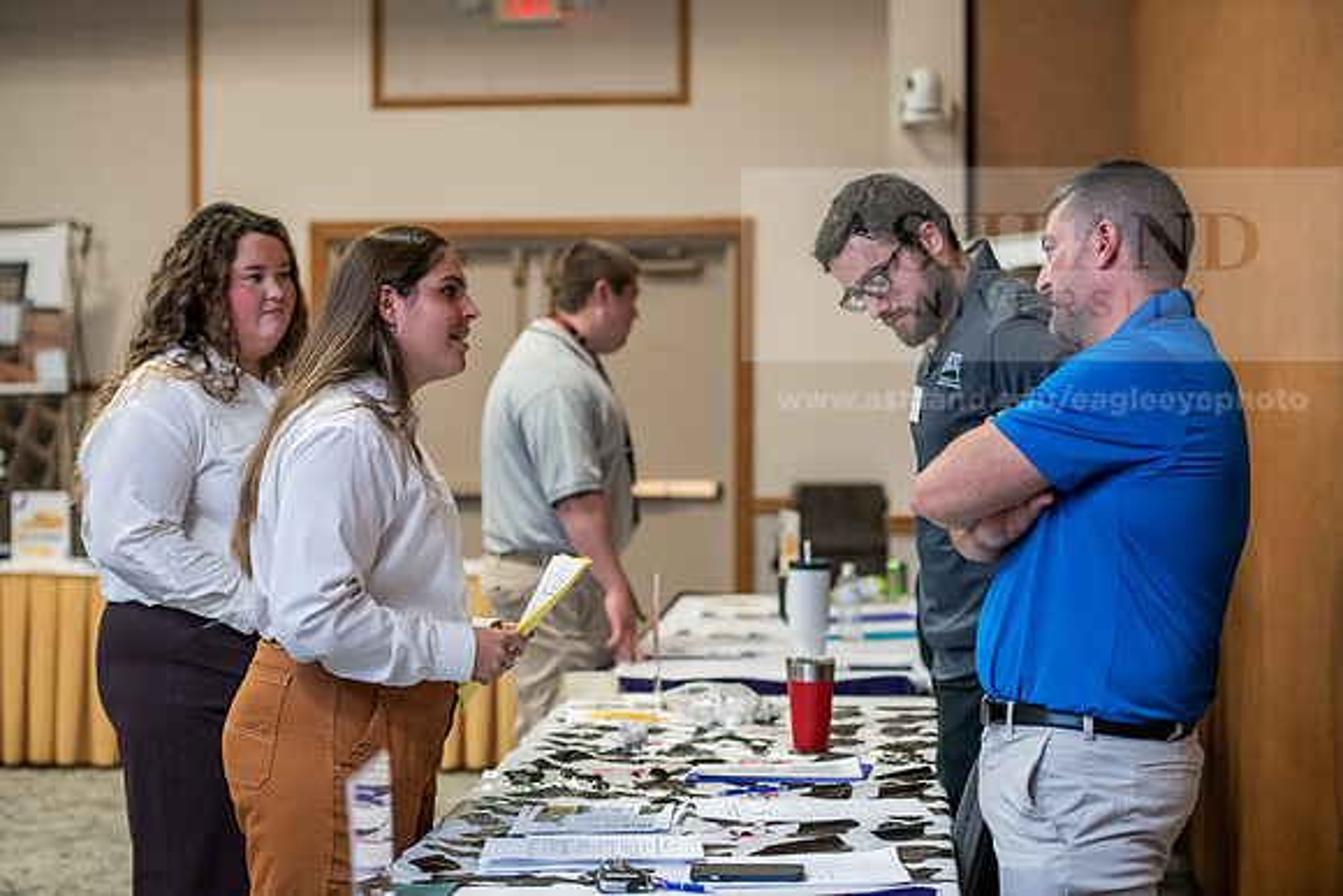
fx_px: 2910
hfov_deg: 26.0
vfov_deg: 17.5
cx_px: 672
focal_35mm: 78
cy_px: 448
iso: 2500
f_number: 3.2
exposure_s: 1/200
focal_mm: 78
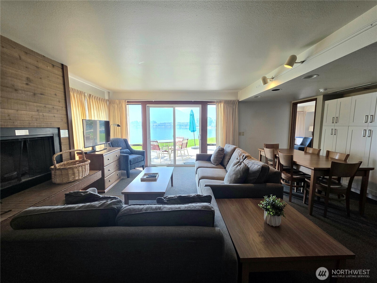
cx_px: 188
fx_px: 142
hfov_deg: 106.2
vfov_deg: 89.9
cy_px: 142
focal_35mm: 13
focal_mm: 2.2
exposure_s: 1/120
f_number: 1.9
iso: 64
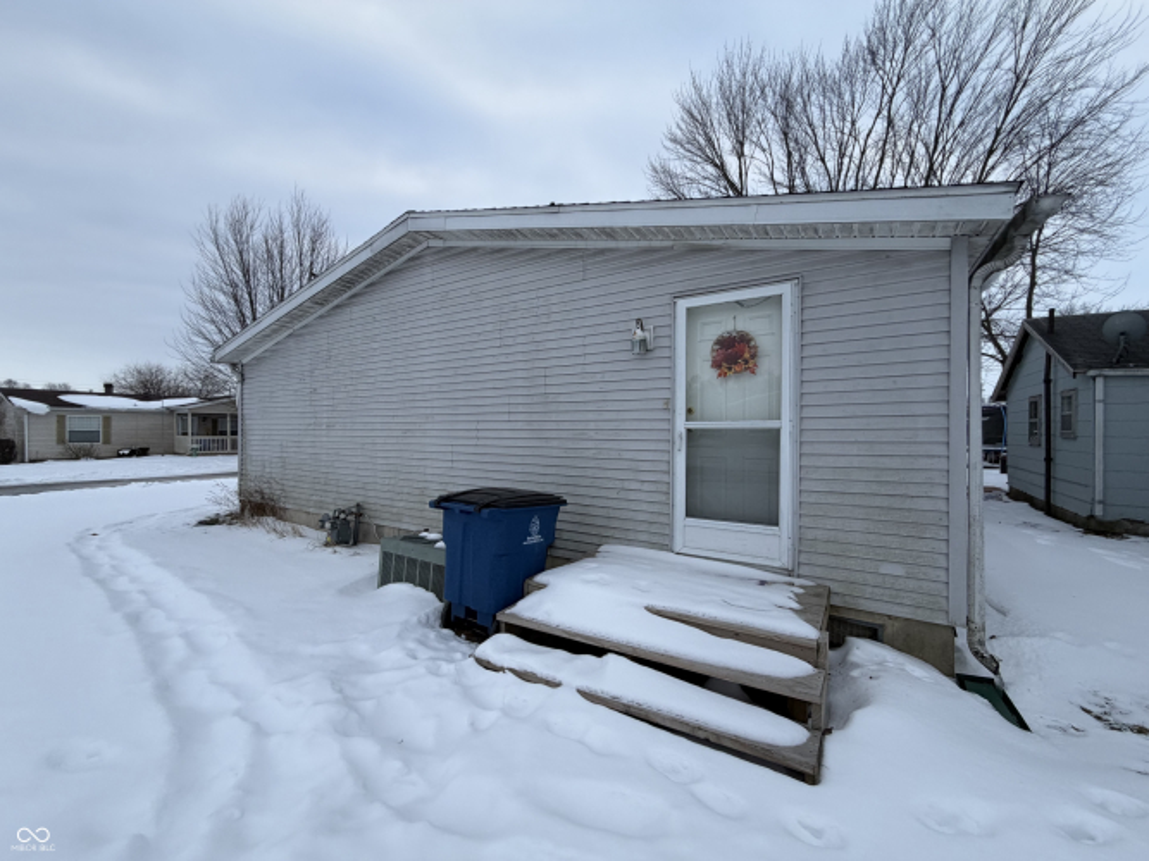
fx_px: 465
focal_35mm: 14
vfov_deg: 85.7
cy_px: 430
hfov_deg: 102.1
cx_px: 574
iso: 64
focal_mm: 2.22
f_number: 2.2
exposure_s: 1/433
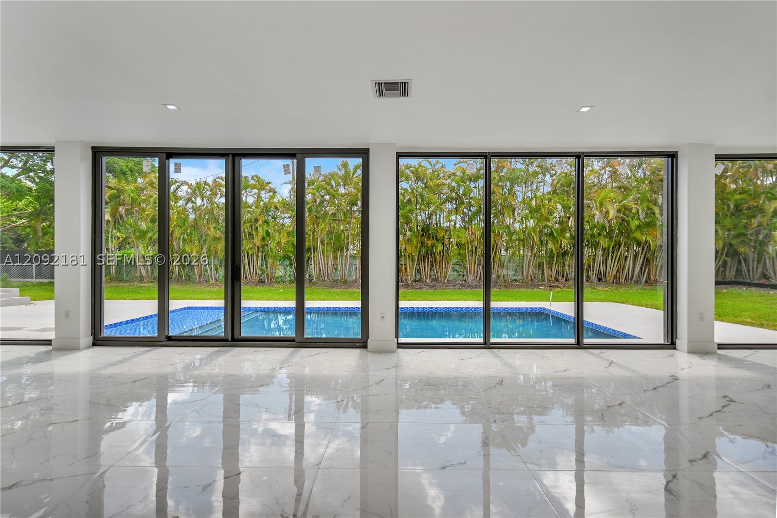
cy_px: 259
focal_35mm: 16
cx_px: 388
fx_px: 345
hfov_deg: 96.7
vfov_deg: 73.7
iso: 100
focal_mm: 16
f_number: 4
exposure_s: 1/250
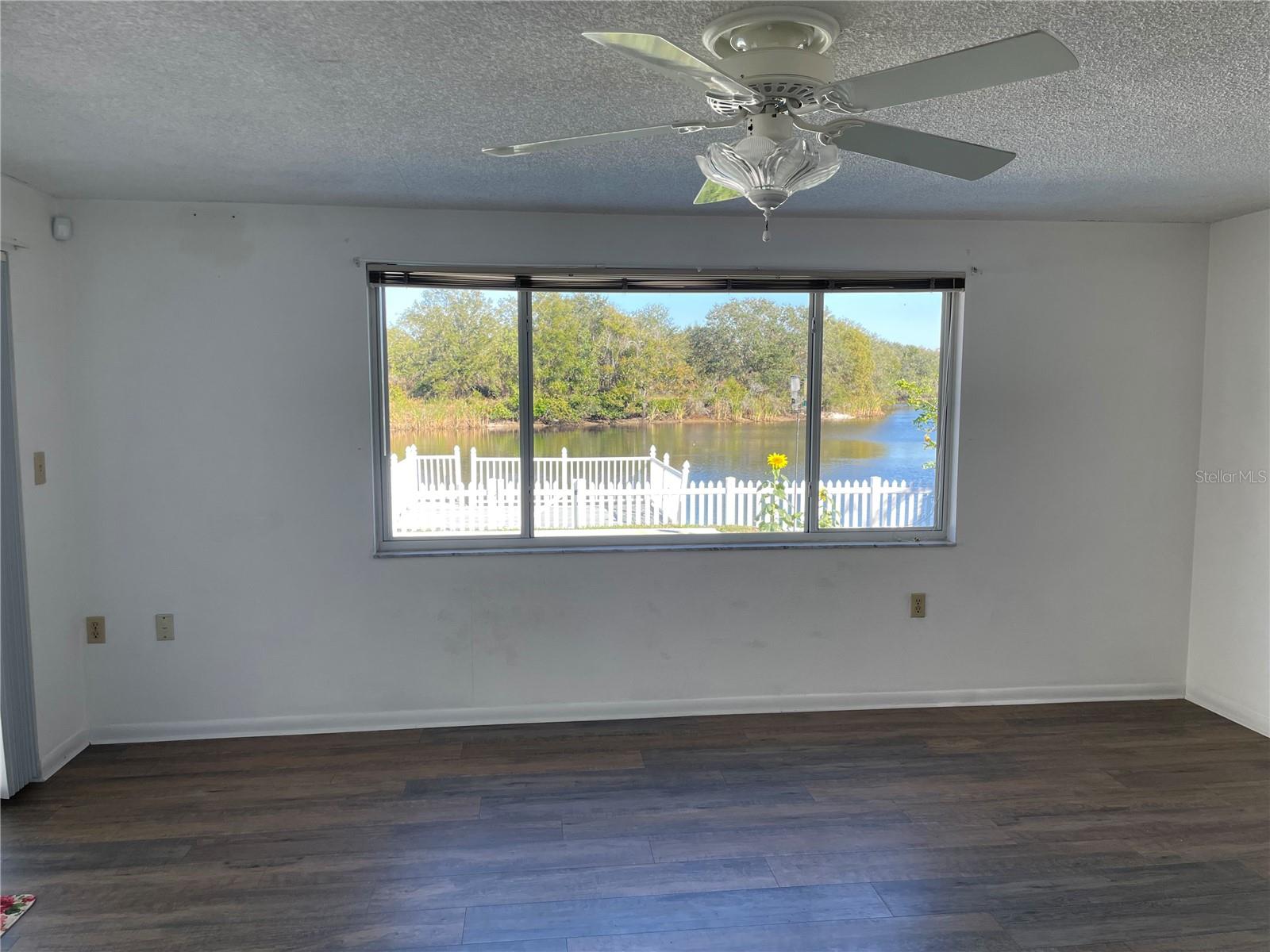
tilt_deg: -6.6
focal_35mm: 26
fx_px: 954
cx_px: 635
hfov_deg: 67.3
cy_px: 476
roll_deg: -0.2
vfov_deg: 53.1
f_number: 1.6
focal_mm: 4.2
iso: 32
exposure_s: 1/236
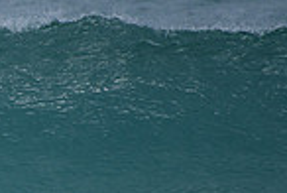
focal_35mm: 1984
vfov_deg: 0.7
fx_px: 15849
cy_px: 190
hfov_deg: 1.0
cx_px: -144
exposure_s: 1/2000
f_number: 5.6
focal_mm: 500
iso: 250
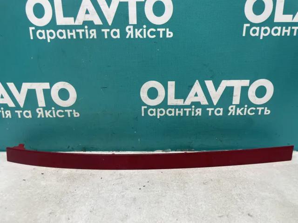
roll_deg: +2.1
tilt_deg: -18.2
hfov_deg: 67.3
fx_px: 224
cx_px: 149
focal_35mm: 26
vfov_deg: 53.1
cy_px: 112
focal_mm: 4.2
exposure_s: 1/100
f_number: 1.6
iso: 125
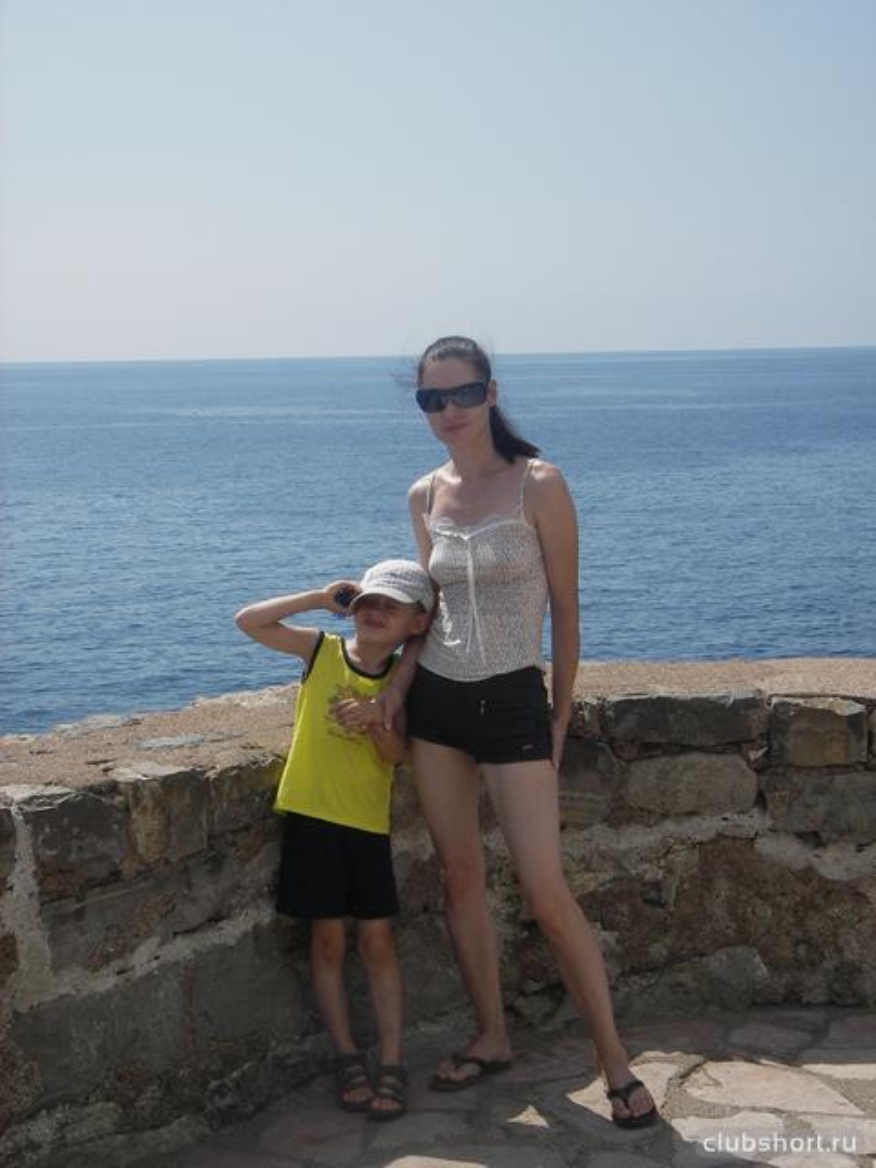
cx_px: 438
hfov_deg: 23.3
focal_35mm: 63
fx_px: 2126
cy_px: 584
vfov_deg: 30.7
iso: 50
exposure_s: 1/250
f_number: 7.4
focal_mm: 10.5
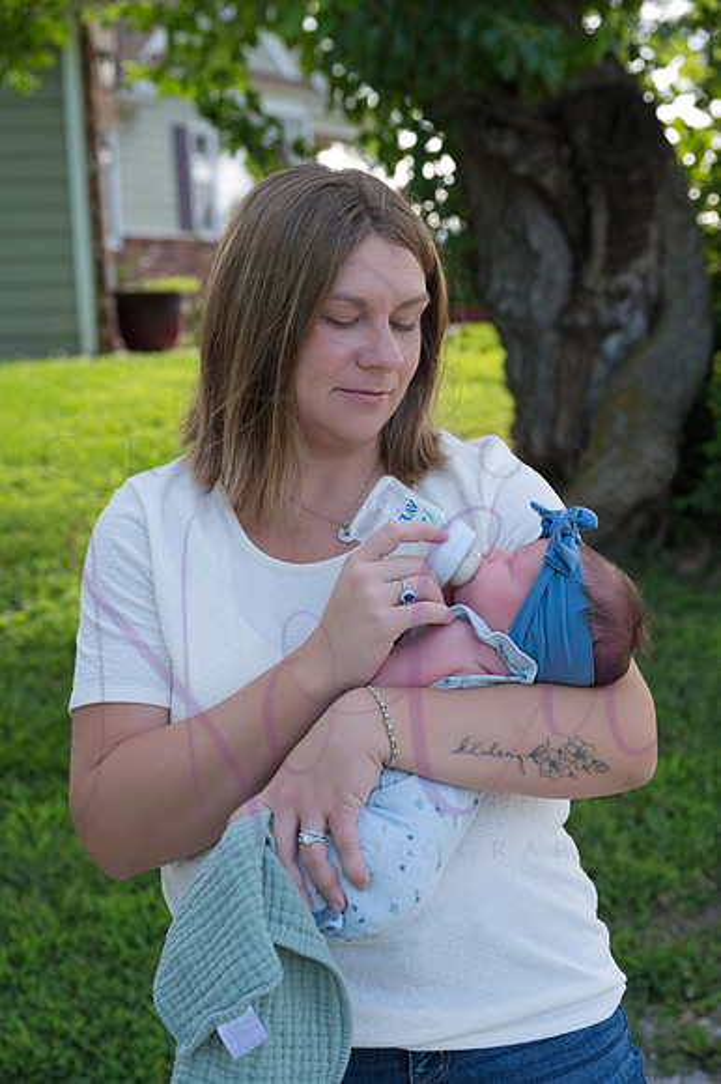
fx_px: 1744
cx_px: 360
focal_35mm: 58
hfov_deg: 23.4
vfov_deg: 34.5
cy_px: 542
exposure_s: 1/320
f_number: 5
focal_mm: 58
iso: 400
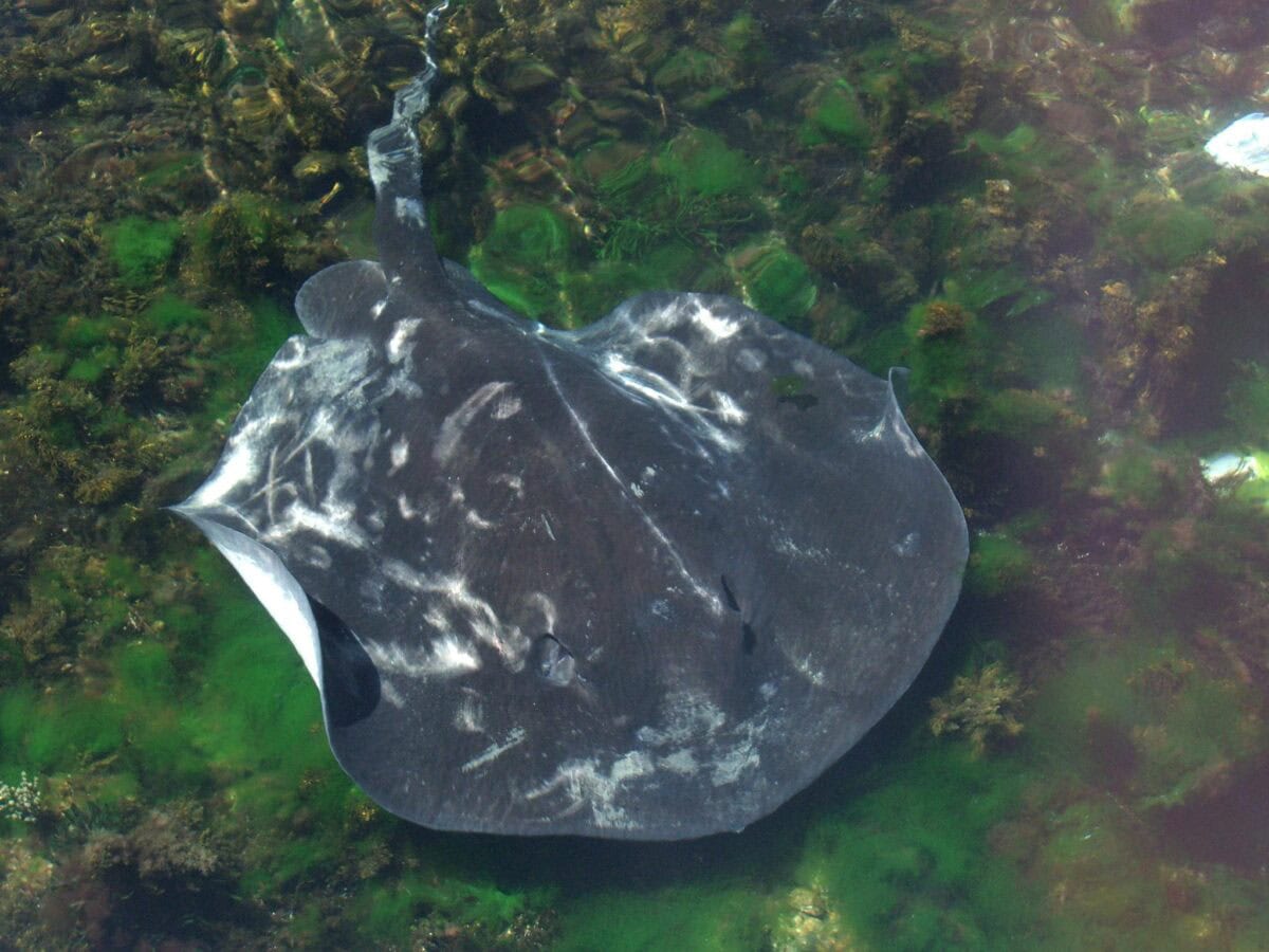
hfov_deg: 28.6
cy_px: 476
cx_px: 634
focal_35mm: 68
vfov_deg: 21.6
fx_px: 2493
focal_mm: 14.2
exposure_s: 1/80
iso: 200
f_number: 4
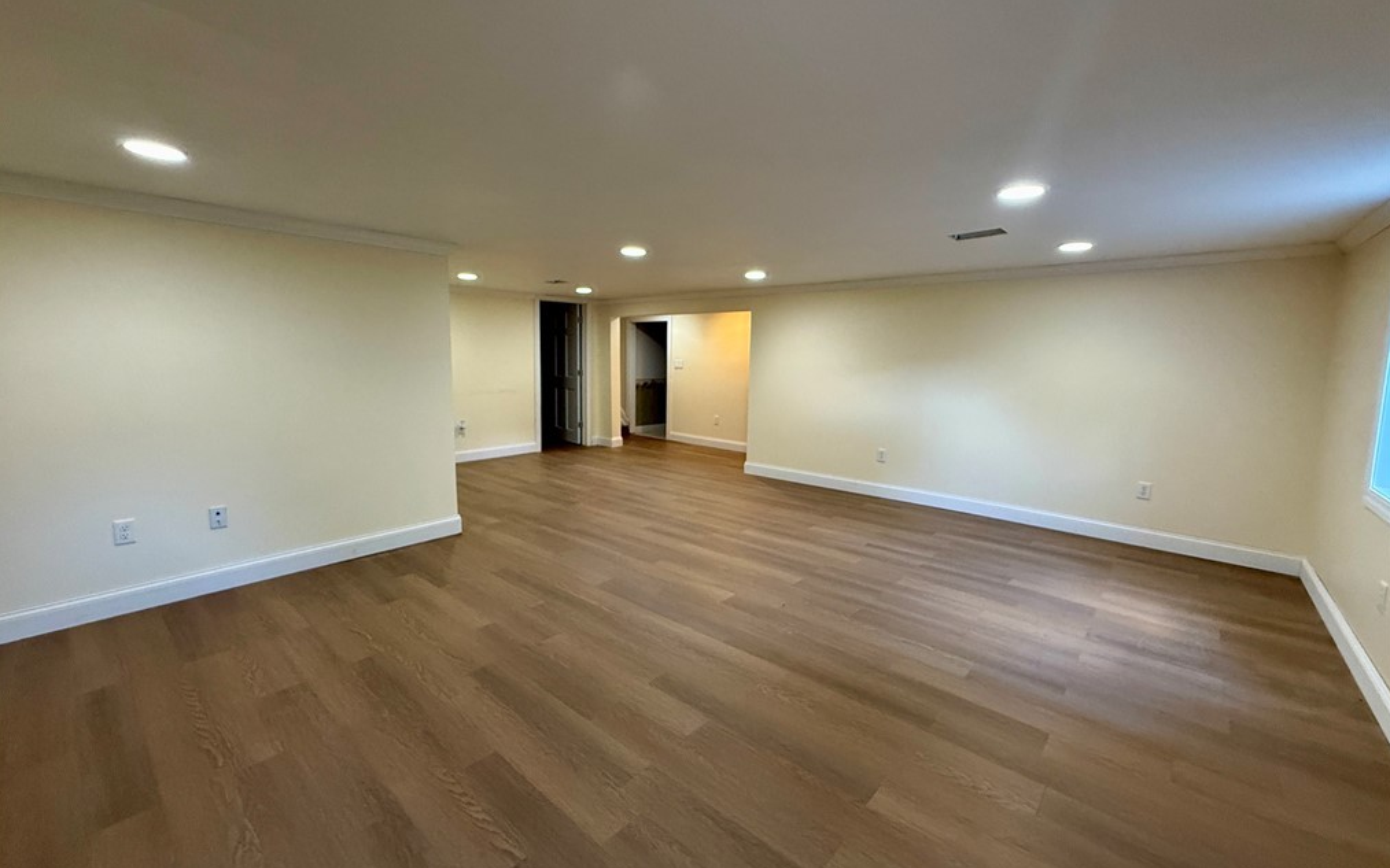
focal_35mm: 15
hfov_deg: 101.5
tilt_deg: -5.6
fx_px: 568
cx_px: 692
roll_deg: -0.9
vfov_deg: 74.7
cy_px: 414
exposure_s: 1/60
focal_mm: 2.22
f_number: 2.2
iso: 320
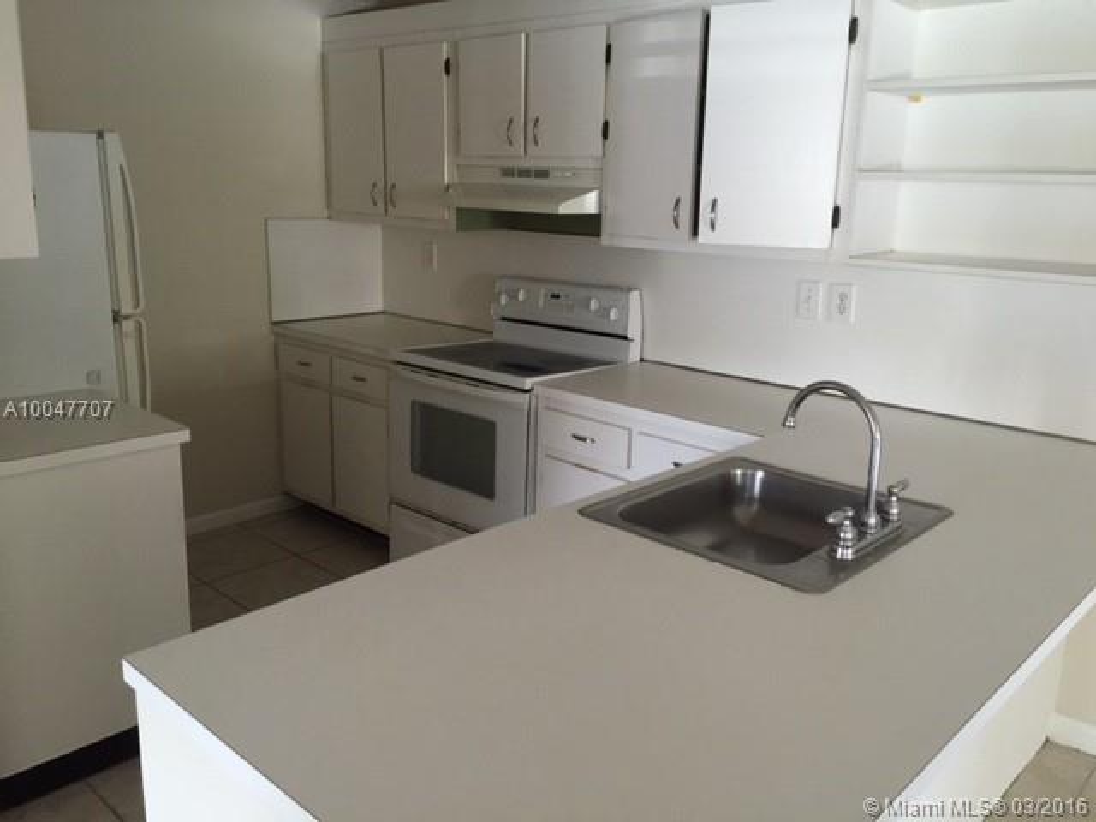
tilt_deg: -13.6
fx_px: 918
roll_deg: -2.9
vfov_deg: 48.2
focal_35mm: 29
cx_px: 548
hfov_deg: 61.7
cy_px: 411
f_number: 2.2
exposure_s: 1/10
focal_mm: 4.15
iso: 100
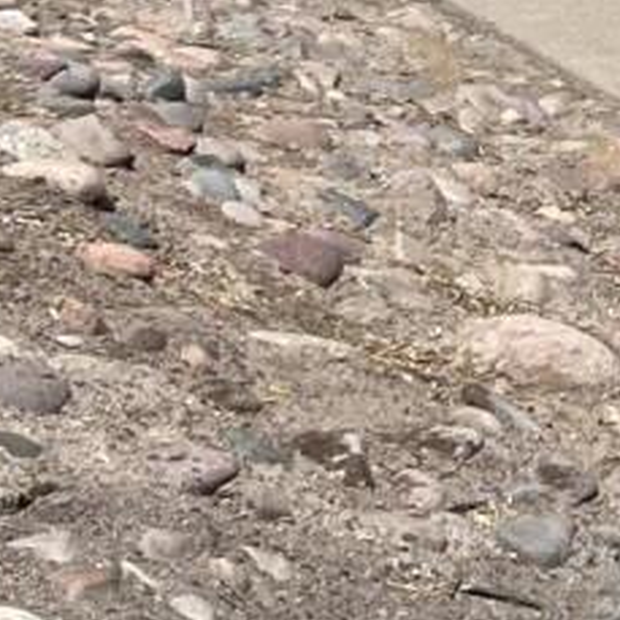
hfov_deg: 8.5
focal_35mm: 201
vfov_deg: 8.3
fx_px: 4073
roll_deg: -2.2
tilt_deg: -5.9
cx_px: 1010
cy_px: -634
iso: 50
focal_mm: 5.1
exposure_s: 1/5319
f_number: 1.6
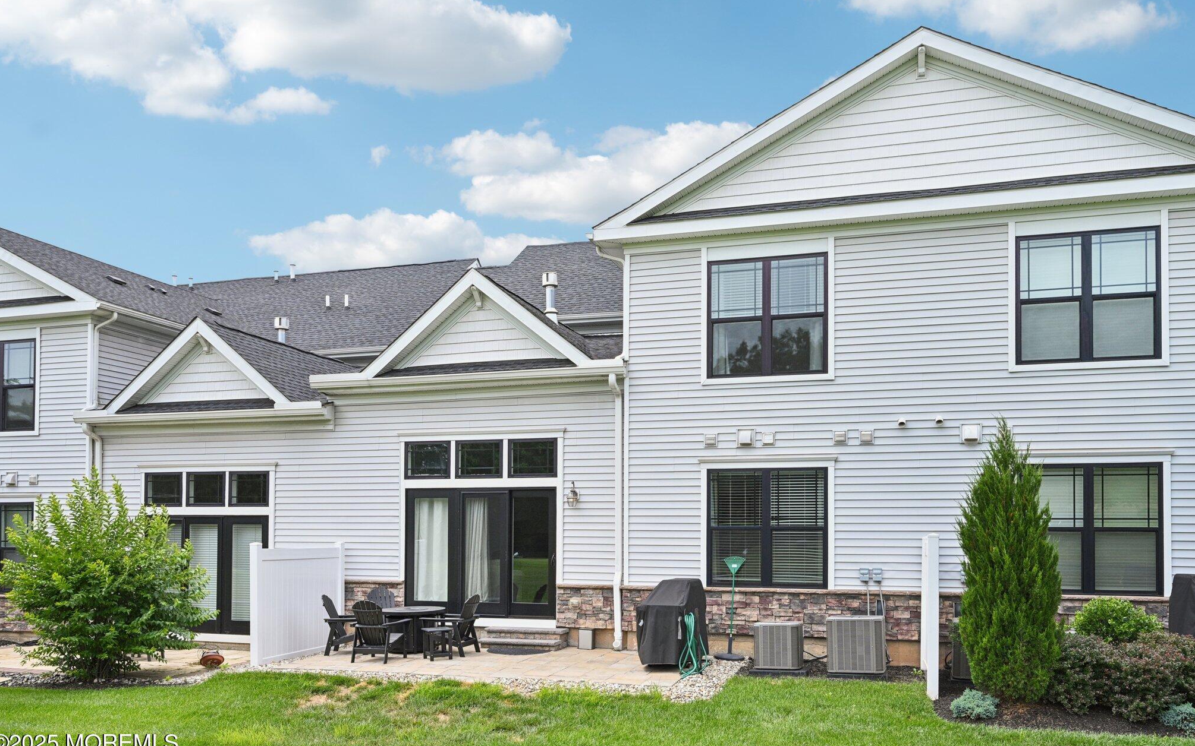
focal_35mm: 27
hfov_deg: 68.4
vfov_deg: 46.0
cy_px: 374
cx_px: 598
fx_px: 879
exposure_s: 1/1000
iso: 800
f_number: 8
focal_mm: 26
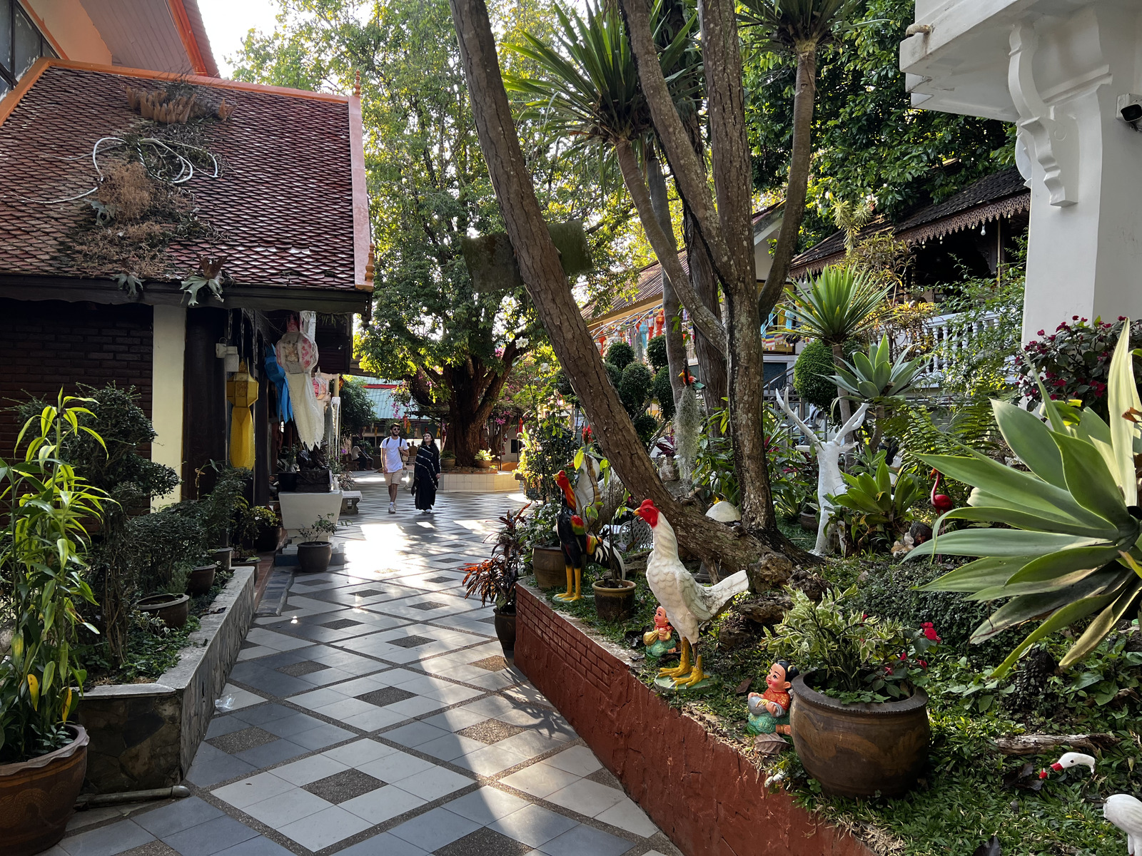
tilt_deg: -0.9
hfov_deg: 67.3
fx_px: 858
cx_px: 571
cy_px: 428
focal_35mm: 26
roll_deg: -0.2
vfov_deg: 53.1
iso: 50
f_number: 1.5
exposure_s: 1/165
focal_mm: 5.7
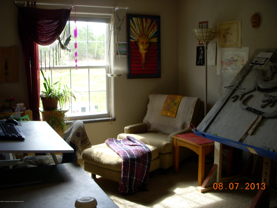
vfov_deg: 37.7
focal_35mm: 38
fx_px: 304
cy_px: 104
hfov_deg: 49.0
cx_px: 138
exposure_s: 1/30
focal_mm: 6.3
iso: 100
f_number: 3.3
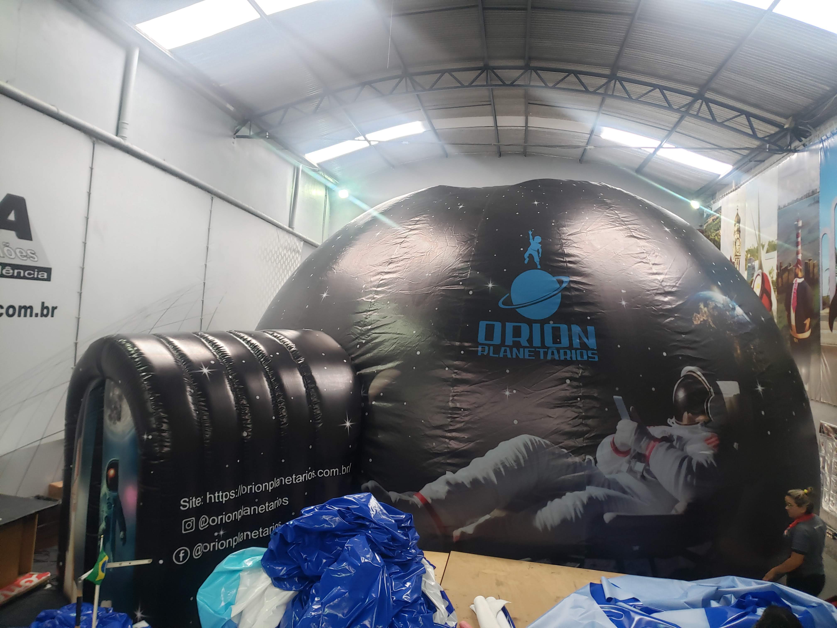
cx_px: 418
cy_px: 314
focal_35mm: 26
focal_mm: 4.3
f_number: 1.5
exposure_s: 1/60
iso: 250
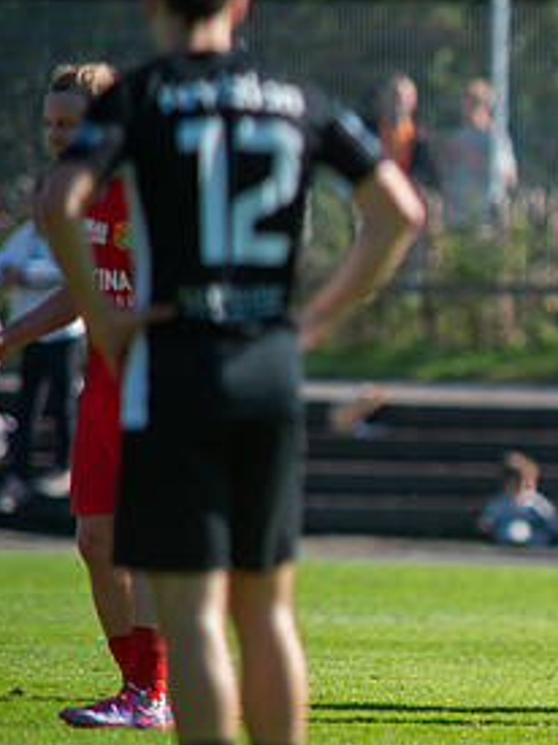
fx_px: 21402
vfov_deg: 2.0
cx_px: 901
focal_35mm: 995
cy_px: 380
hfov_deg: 1.5
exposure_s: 1/1600
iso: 360
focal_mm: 420
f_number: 4
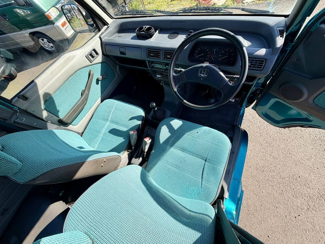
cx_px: 162
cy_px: 122
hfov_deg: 102.1
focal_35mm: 14
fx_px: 131
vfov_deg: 85.7
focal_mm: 2.22
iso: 40
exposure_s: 1/502
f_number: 2.2
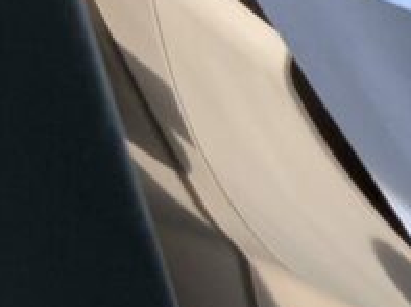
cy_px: 171
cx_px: 897
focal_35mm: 151
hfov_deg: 11.4
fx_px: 1790
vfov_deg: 9.8
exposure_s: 1/316
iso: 16
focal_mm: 3
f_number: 1.8
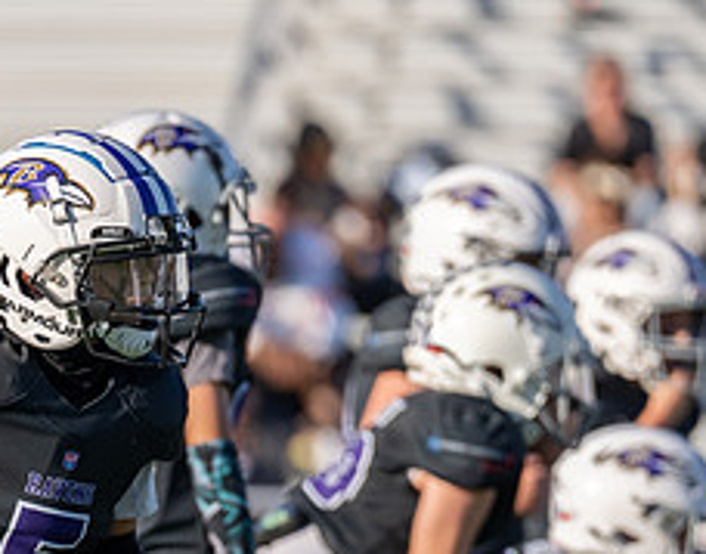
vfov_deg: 1.7
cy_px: 604
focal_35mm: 898
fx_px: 18628
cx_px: 102
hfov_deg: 2.2
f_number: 2.8
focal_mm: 200
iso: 100
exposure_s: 1/1600
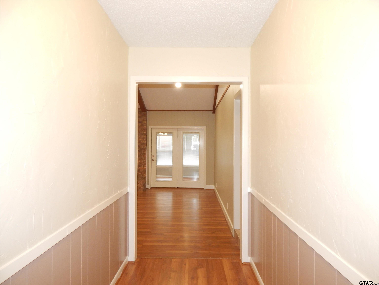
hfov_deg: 76.4
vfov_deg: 61.1
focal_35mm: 22
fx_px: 241
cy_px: 142
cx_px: 190
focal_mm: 4
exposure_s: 1/30
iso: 200
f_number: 3
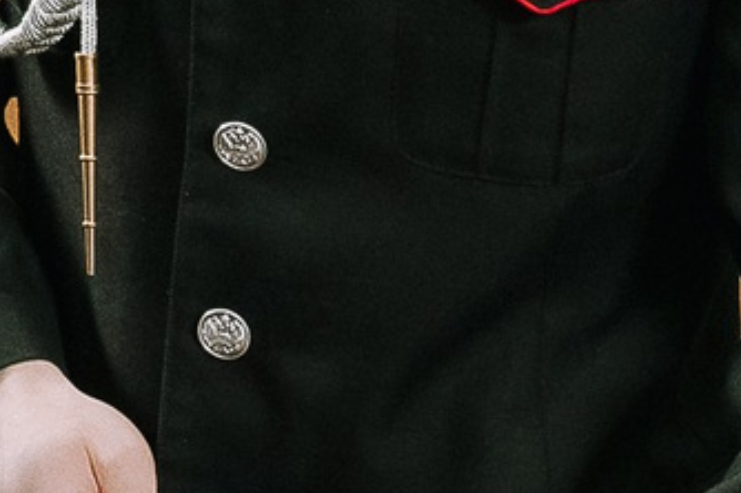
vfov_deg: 3.5
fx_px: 8061
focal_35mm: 392
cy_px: 479
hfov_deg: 5.2
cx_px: 890
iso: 800
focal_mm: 49
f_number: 5.6
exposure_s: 1/160
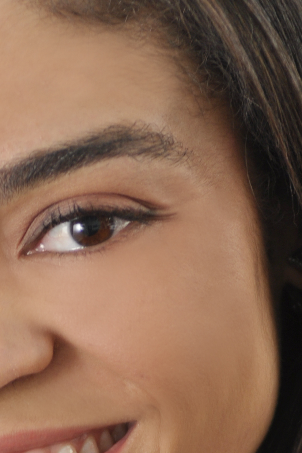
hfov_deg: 1.6
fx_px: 11091
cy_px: 560
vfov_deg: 2.3
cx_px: 118
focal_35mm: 881
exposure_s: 1/200
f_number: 2.8
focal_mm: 170
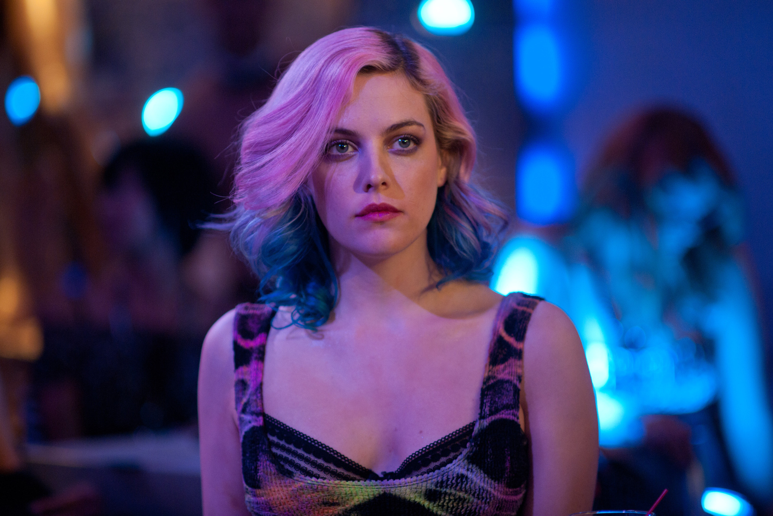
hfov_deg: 15.2
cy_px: 258
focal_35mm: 135
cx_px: 386
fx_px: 2898
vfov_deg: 10.2
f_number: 2
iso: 1600
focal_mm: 135
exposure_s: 1/400
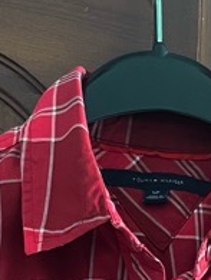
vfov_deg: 11.9
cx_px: 159
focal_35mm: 133
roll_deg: -1.6
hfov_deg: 11.2
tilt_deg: -2.2
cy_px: 682
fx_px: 1077
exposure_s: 1/60
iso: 250
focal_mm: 5.1
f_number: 1.6
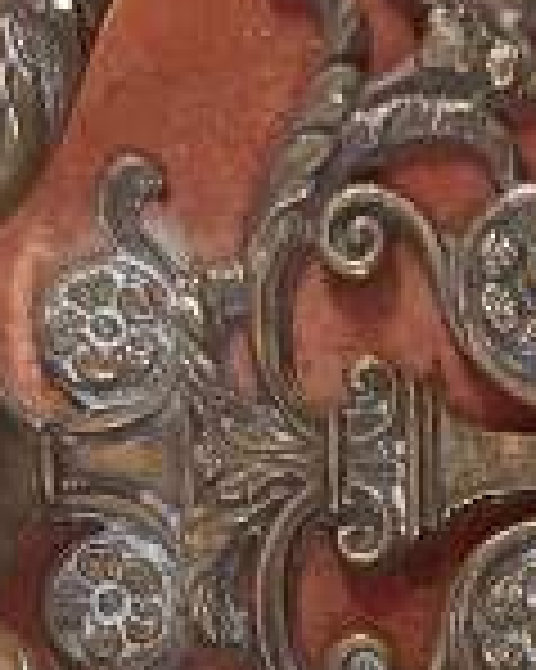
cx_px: 820
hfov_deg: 7.4
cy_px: 1619
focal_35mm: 204
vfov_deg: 8.6
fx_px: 4049
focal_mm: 5.96
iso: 640
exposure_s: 1/33
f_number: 1.6
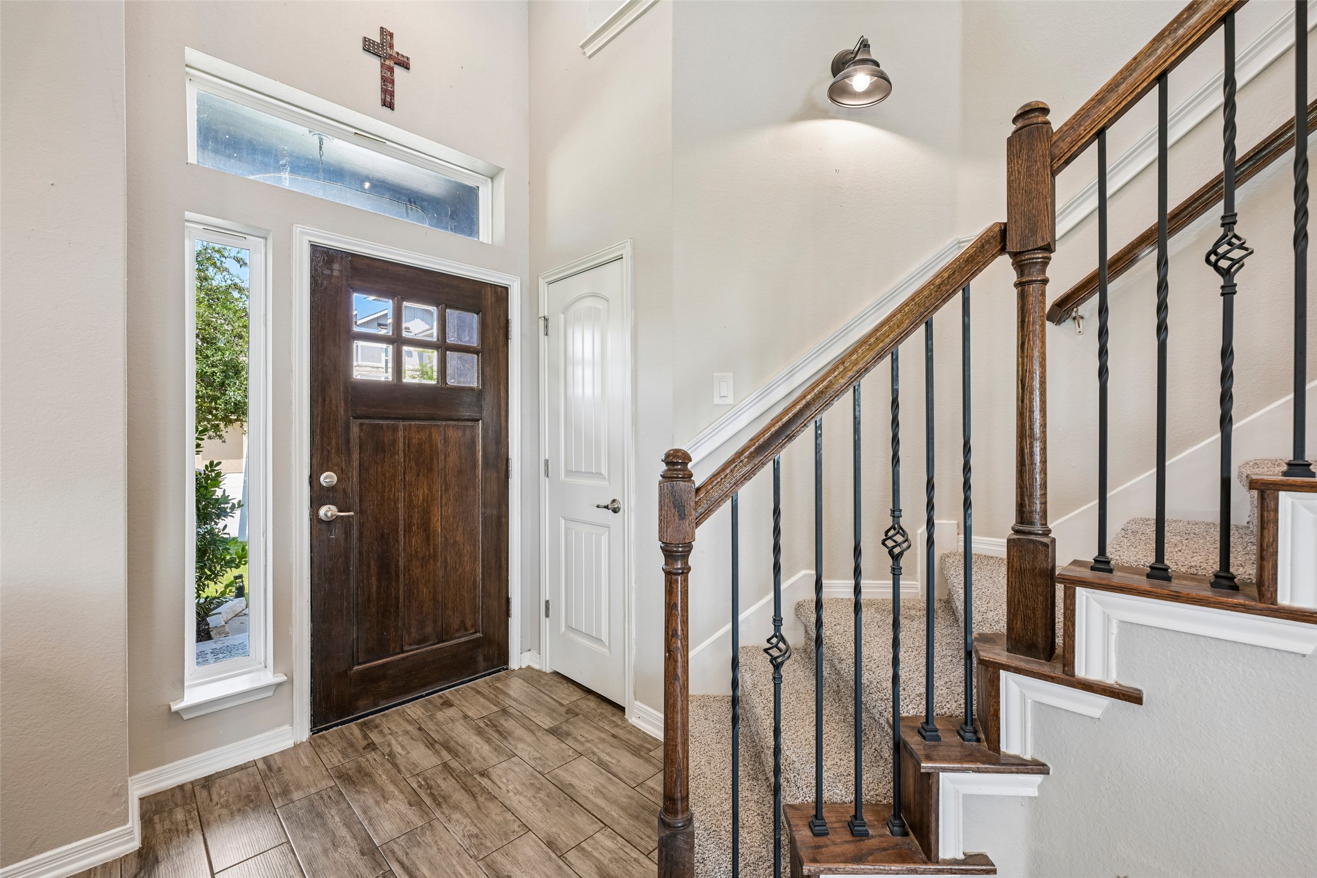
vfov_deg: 77.3
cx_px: 658
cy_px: 439
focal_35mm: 15
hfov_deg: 100.4
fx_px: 549
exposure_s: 1/15
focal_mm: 15
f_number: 6.7
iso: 110
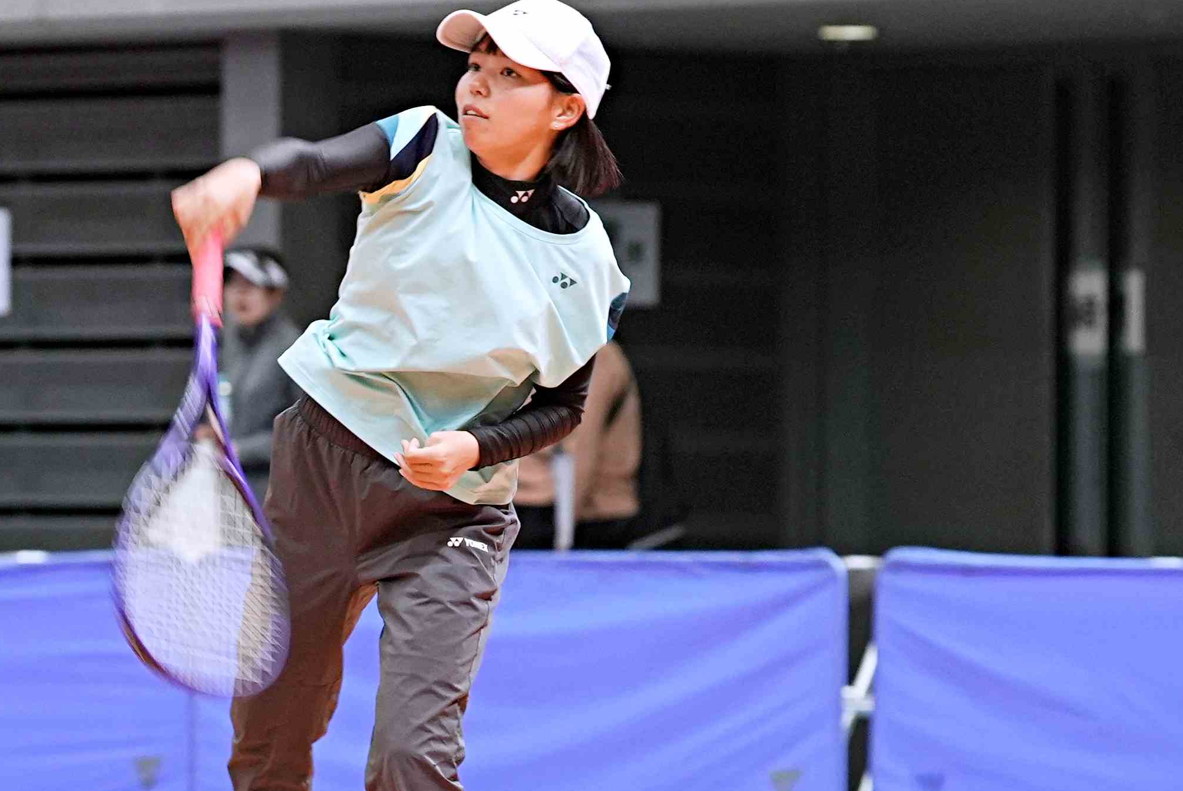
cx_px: 400
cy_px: 359
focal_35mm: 341
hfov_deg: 6.0
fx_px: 11216
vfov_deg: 4.0
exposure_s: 1/250
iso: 1250
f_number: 3.2
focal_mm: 116
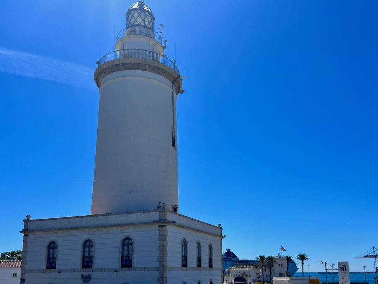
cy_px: 169
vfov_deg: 44.0
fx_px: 349
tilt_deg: +15.0
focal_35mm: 32
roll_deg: +0.3
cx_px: 205
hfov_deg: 56.7
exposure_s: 1/8696
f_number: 1.5
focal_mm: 5.7
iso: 50
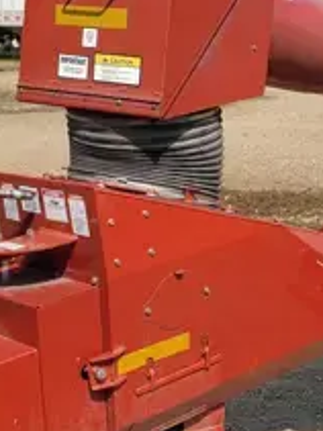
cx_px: 339
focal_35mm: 79
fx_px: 984
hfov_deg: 18.1
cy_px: 243
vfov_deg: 24.7
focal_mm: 4.3
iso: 50
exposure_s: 1/1478
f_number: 2.4
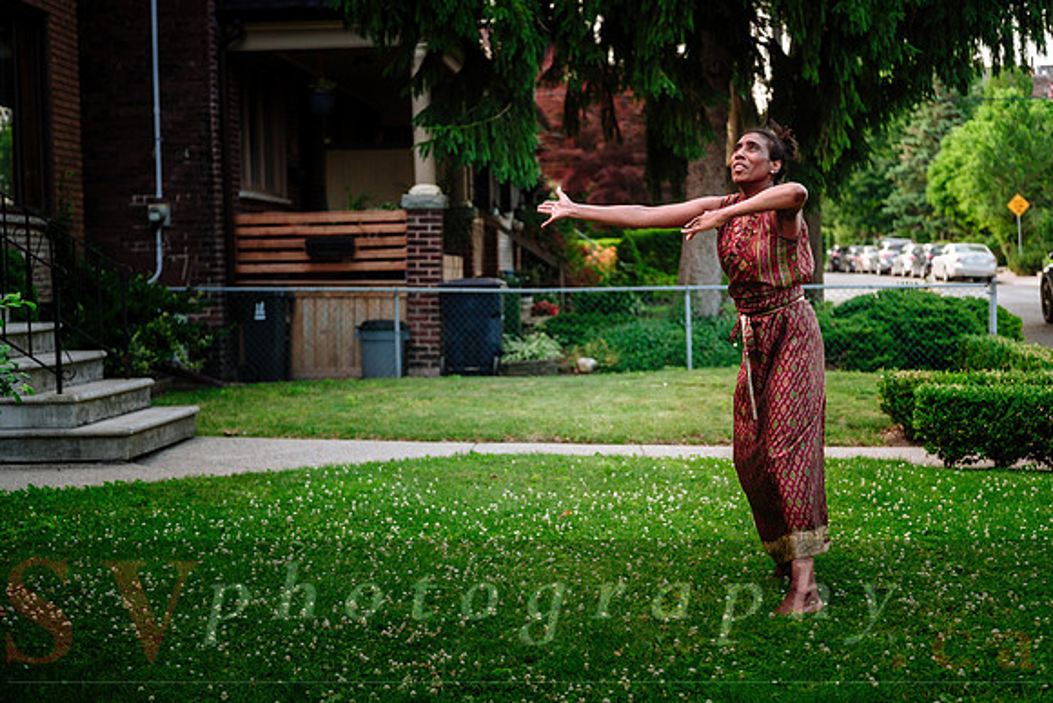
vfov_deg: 26.5
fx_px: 1492
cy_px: 352
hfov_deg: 38.9
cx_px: 526
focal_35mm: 51
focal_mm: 34.2
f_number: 1.8
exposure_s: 1/500
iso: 500
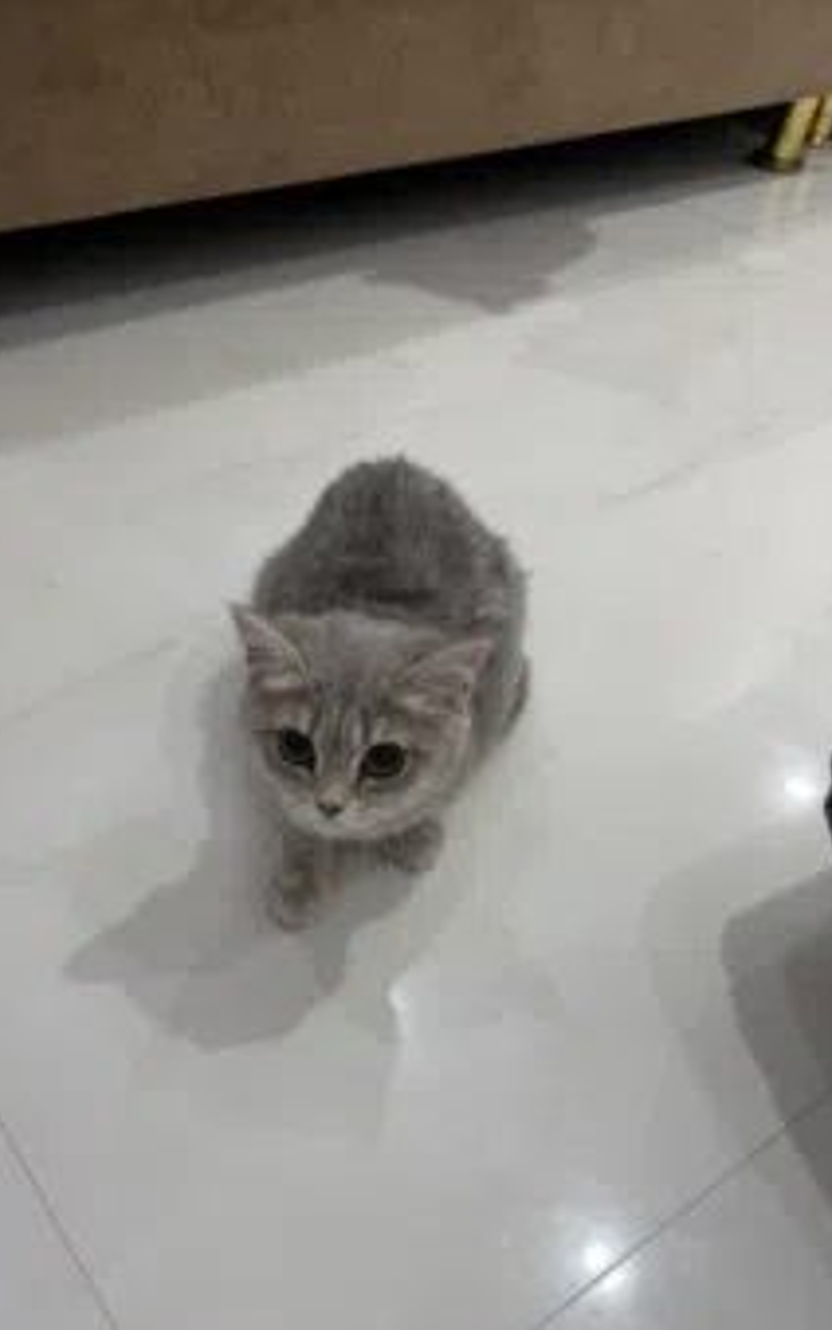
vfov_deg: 62.5
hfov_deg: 41.5
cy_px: 777
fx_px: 1088
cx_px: 306
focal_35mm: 30
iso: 160
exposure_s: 1/100
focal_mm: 6.76
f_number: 1.78
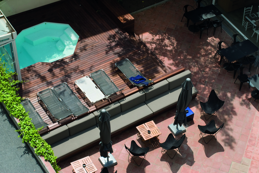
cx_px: 130
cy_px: 86
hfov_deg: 28.0
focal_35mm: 72
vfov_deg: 19.0
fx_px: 519
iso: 100
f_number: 9
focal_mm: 48
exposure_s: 1/320
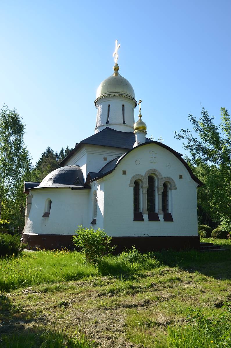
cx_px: 116
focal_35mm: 27
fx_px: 261
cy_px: 174
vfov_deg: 67.5
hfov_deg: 47.7
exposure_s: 1/250
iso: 110
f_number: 8
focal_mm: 18
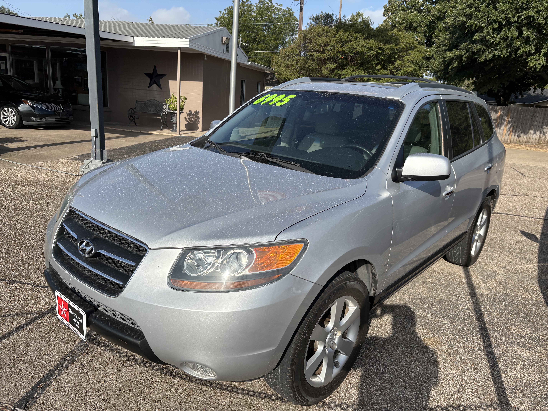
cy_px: 206
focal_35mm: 26
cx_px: 274
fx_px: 412
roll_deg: -5.5
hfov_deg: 67.3
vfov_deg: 53.1
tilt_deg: -12.4
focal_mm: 5.96
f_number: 1.6
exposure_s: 1/4950
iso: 64
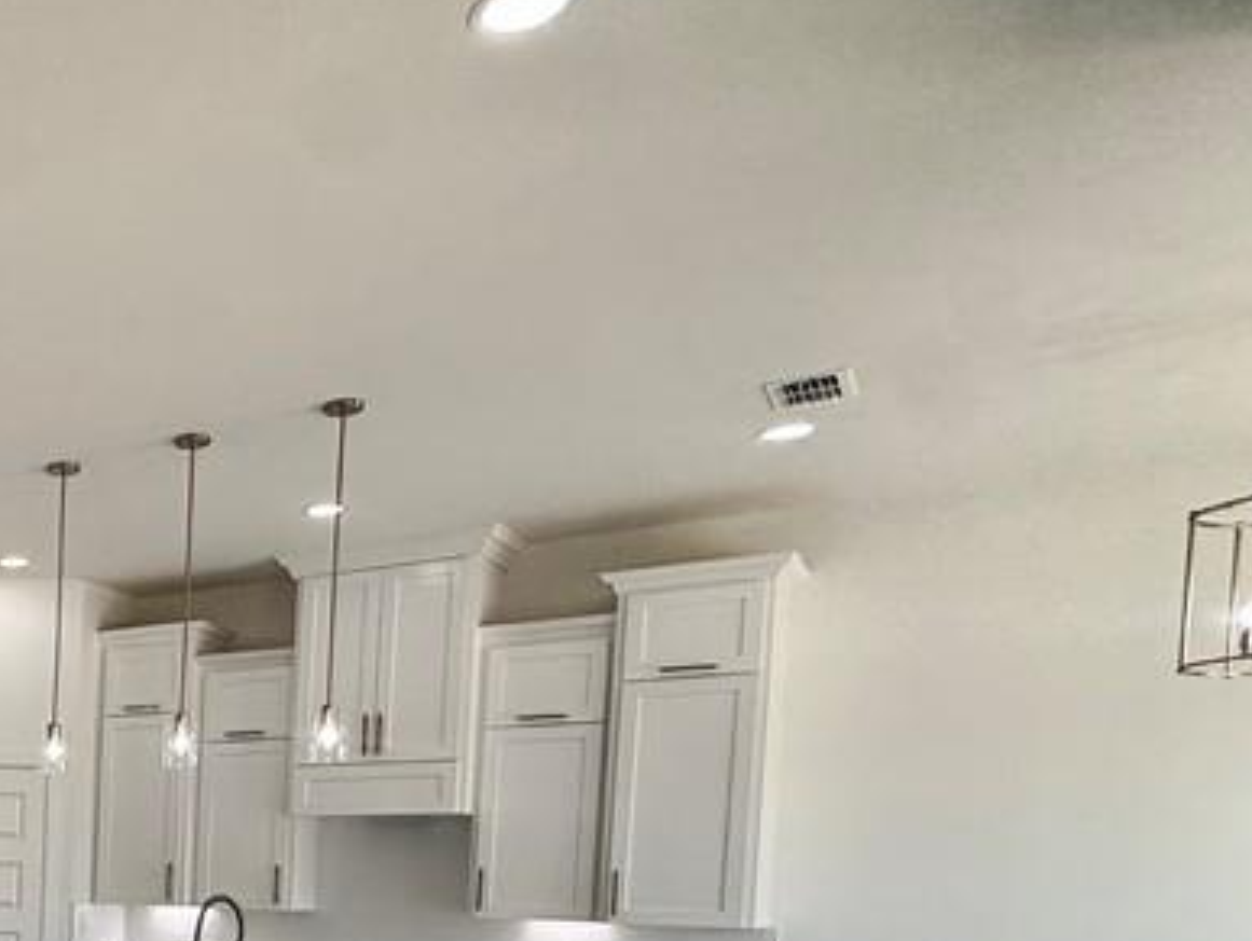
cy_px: 938
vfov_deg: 35.1
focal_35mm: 37
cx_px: -269
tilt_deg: -3.8
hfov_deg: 37.3
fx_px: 1339
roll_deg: -2.0
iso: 50
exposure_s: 1/164
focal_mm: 2.22
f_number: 2.2
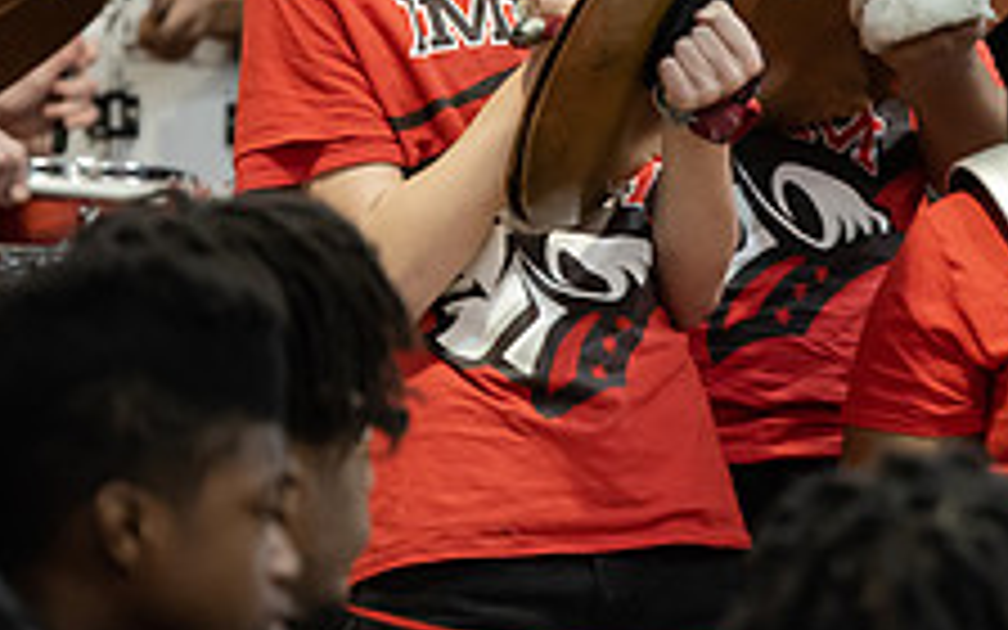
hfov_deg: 5.7
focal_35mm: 369
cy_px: 160
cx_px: 1120
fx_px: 10137
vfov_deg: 3.6
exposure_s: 1/160
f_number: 3.5
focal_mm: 140
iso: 3200
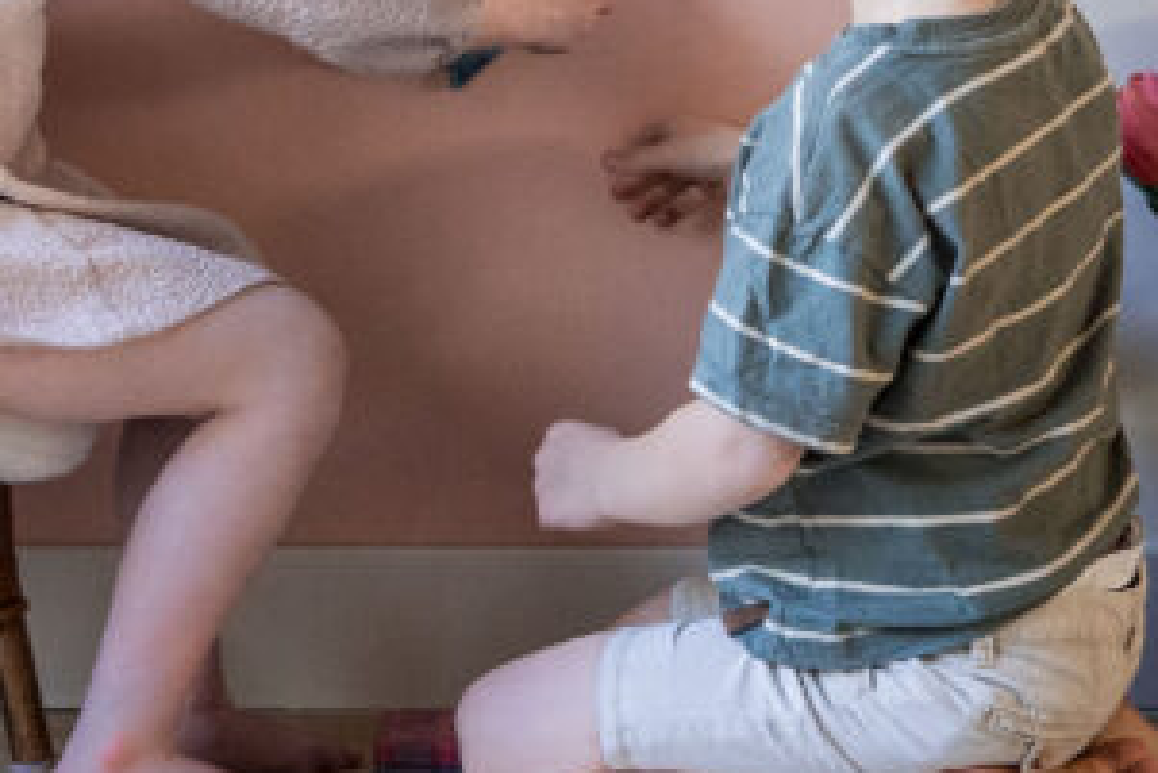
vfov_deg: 8.0
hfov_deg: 12.1
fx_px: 5471
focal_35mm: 170
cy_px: -263
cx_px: 462
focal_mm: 50
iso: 2500
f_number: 3.5
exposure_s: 1/320
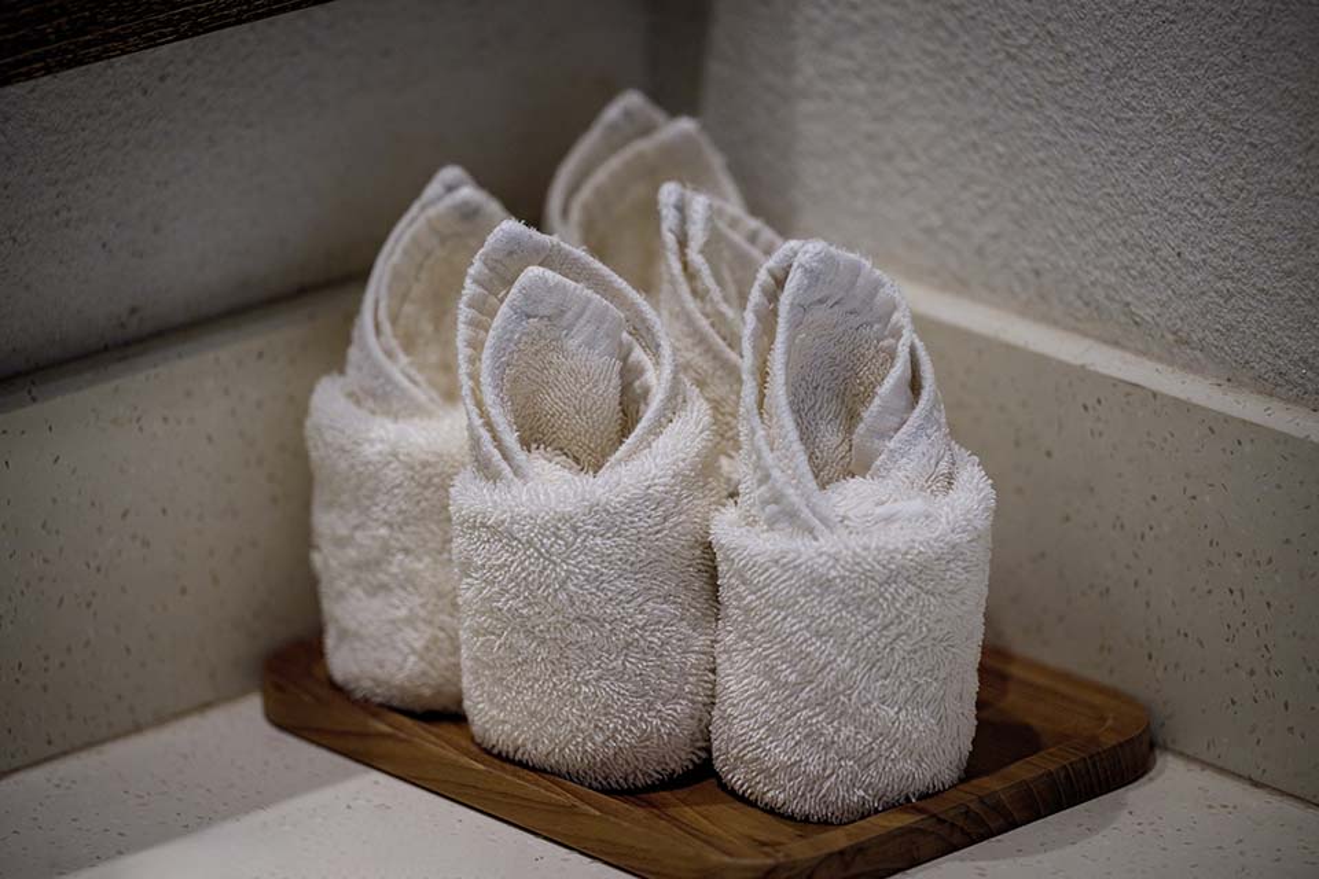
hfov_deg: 10.3
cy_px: 440
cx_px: 660
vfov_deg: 6.9
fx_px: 7327
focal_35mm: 200
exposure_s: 1/200
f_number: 3.2
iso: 800
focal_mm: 200
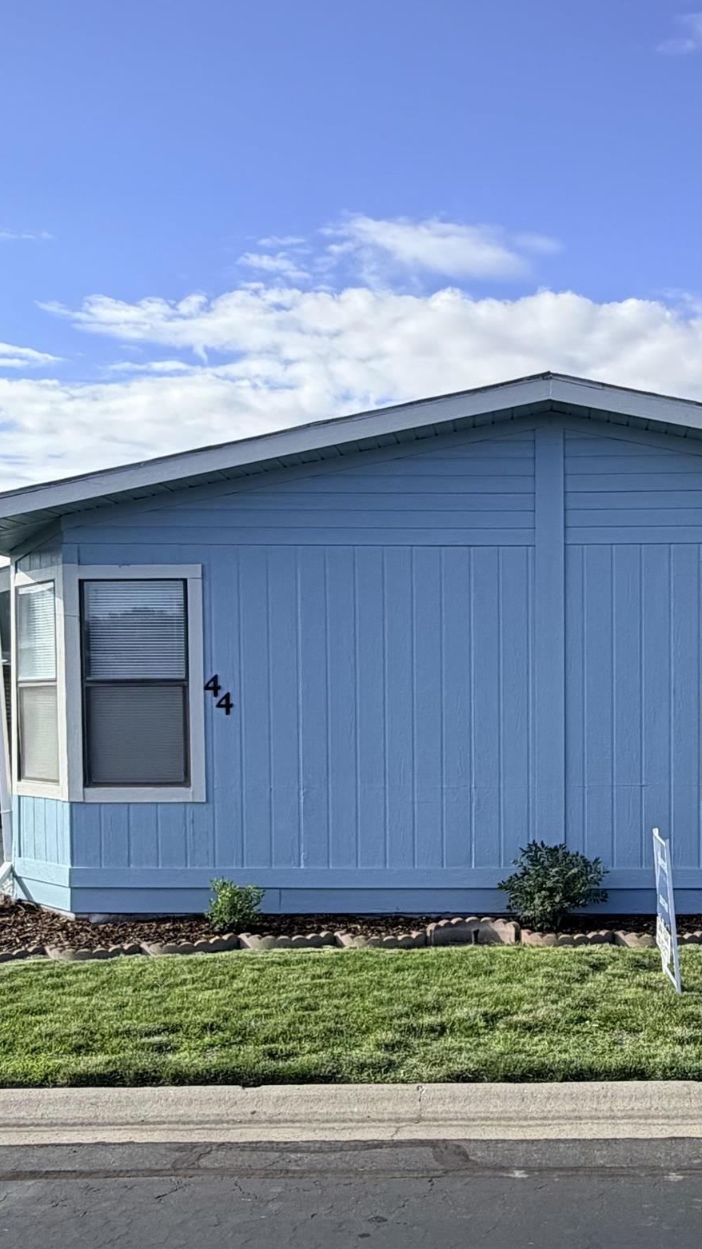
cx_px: 726
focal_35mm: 30
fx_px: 993
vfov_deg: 64.3
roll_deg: +0.4
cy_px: 644
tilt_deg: -2.6
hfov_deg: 34.8
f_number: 2.2
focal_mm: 2.22
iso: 25
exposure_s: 1/770
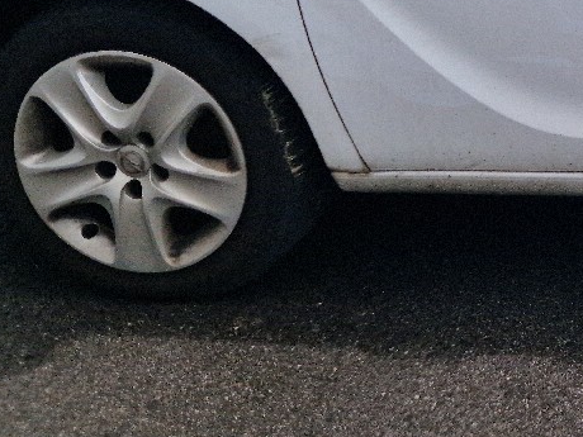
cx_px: 942
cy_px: -80
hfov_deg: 17.7
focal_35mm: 96
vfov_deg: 14.9
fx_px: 1617
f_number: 1.8
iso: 50
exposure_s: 1/1667
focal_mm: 5.4
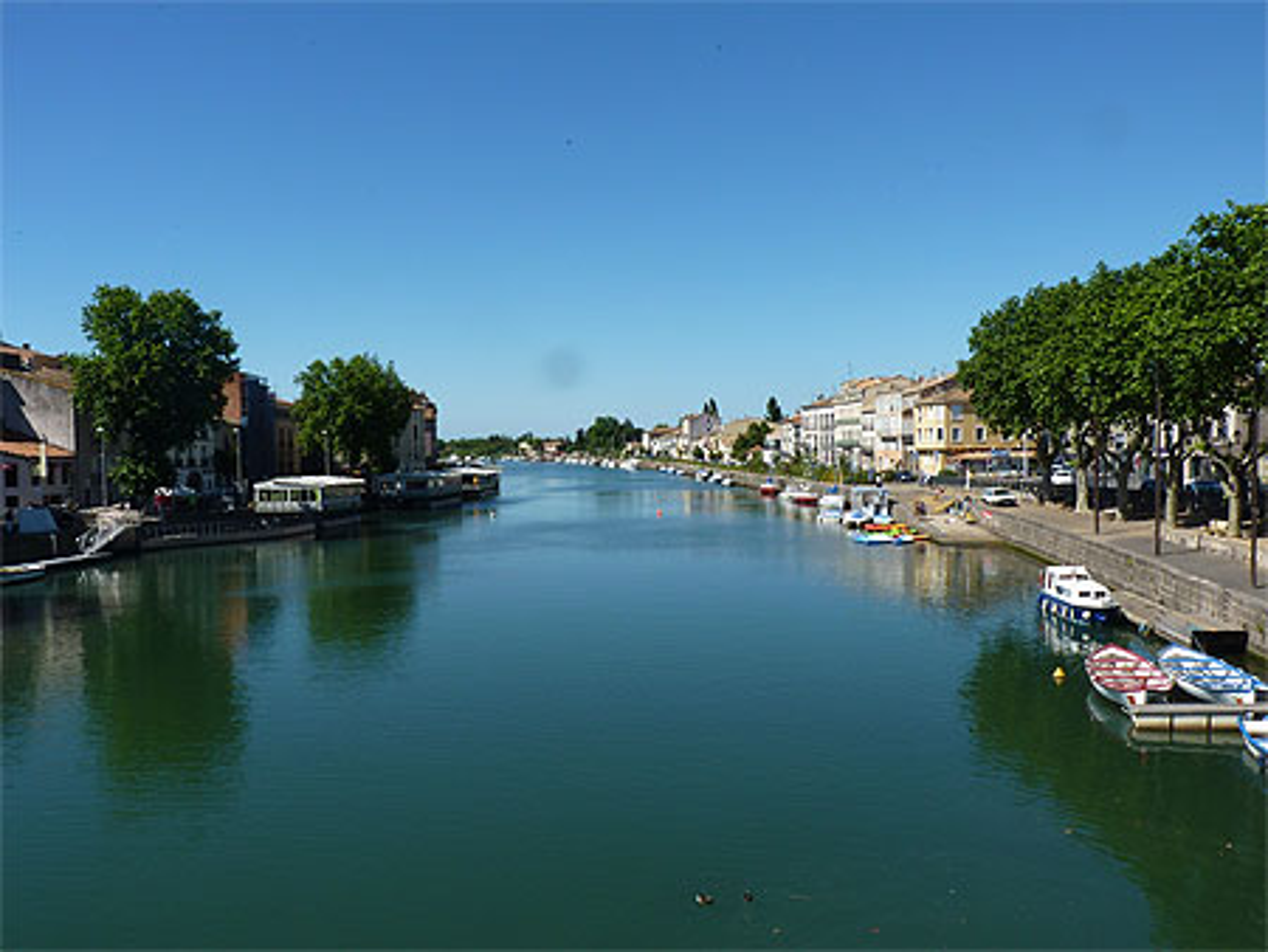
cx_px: 634
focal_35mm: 29
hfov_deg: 61.6
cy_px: 476
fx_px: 1063
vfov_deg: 48.3
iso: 80
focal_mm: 5.2
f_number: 5.6
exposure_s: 1/320
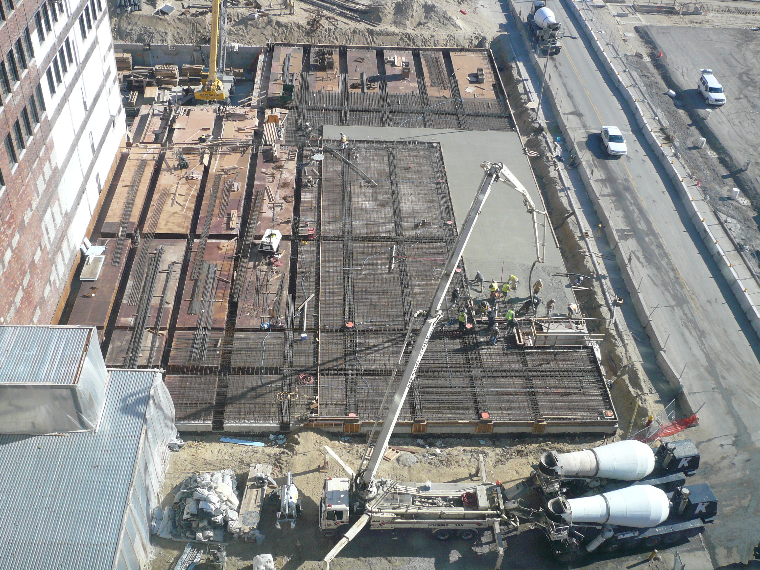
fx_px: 812
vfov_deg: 38.7
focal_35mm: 37
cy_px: 285
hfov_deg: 50.1
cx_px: 380
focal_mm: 6.1
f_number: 3.1
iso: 100
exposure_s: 1/640
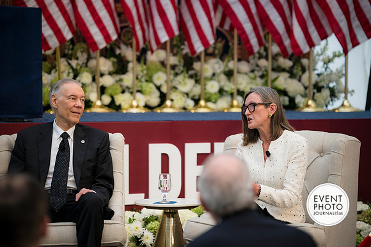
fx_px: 1546
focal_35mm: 150
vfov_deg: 9.2
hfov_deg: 13.7
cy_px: 124
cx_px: 186
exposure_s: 1/320
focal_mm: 150
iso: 200
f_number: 2.8
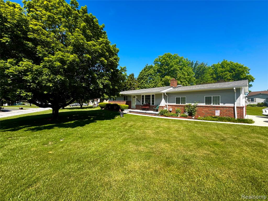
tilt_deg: +2.8
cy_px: 100
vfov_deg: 85.7
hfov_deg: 102.1
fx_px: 108
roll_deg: -0.6
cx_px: 134
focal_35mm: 14
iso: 50
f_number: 2.2
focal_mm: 2.22
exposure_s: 1/980
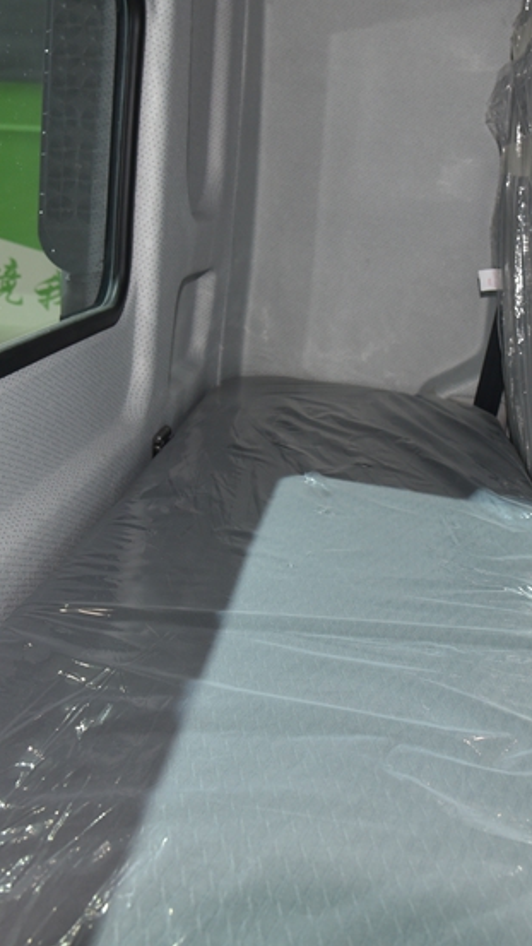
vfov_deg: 52.8
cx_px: 323
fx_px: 953
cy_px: 471
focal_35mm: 38
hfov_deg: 31.1
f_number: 5.6
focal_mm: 24
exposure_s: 1/125
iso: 800
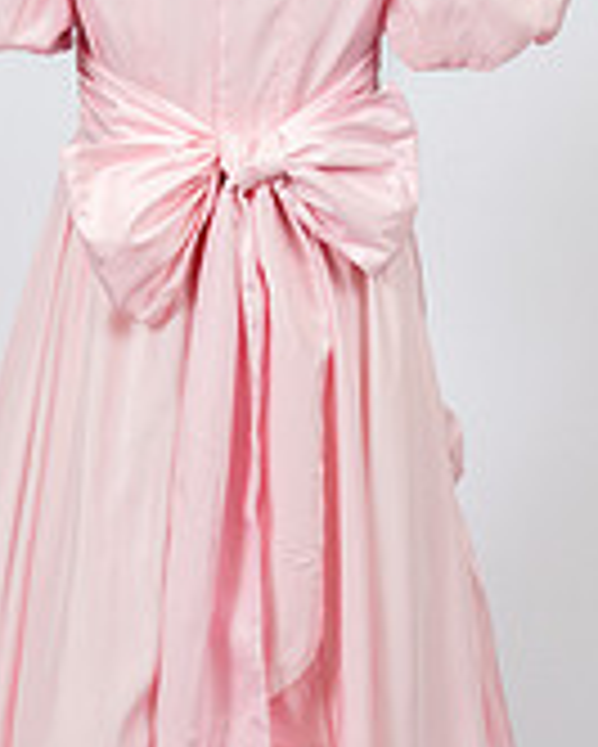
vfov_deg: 14.8
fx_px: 2873
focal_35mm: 130
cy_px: 400
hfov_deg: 11.9
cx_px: 265
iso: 800
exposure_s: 1/100
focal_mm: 51
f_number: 9
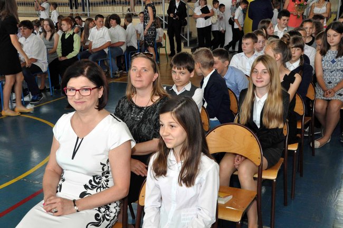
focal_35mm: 44
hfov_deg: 45.0
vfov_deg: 30.8
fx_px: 414
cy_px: 114
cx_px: 172
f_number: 13
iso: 1600
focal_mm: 29
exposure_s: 1/60
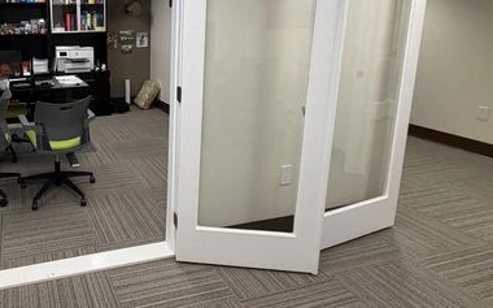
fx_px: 336
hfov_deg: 64.9
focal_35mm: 25
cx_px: 87
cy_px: 82
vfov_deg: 47.6
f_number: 2.2
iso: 160
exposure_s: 1/120
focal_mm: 2.22
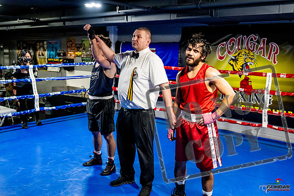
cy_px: 98
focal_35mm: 37
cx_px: 147
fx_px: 302
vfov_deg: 36.0
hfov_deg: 51.9
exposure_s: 1/800
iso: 5000
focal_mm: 25
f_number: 2.8
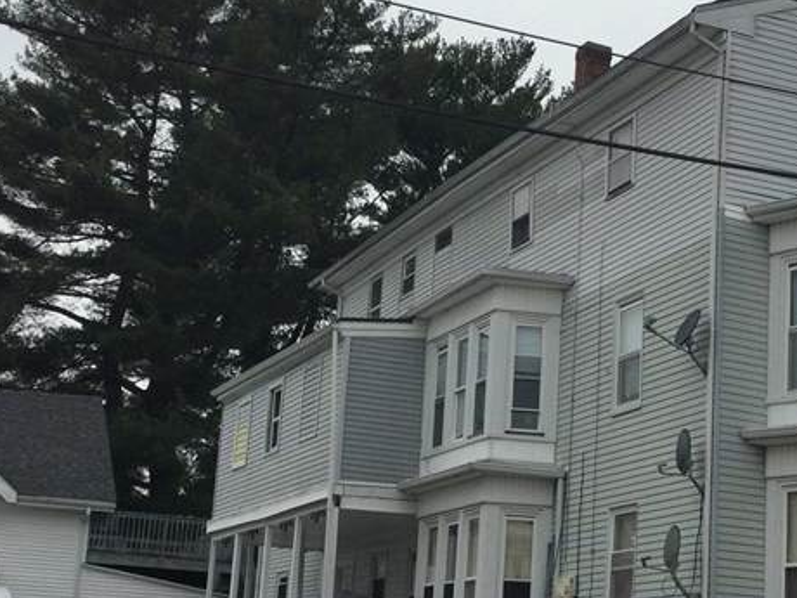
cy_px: 409
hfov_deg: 28.0
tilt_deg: +13.9
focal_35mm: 69
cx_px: 518
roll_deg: -4.2
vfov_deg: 21.2
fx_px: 1589
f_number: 2.4
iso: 25
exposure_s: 1/1942
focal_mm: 3.3
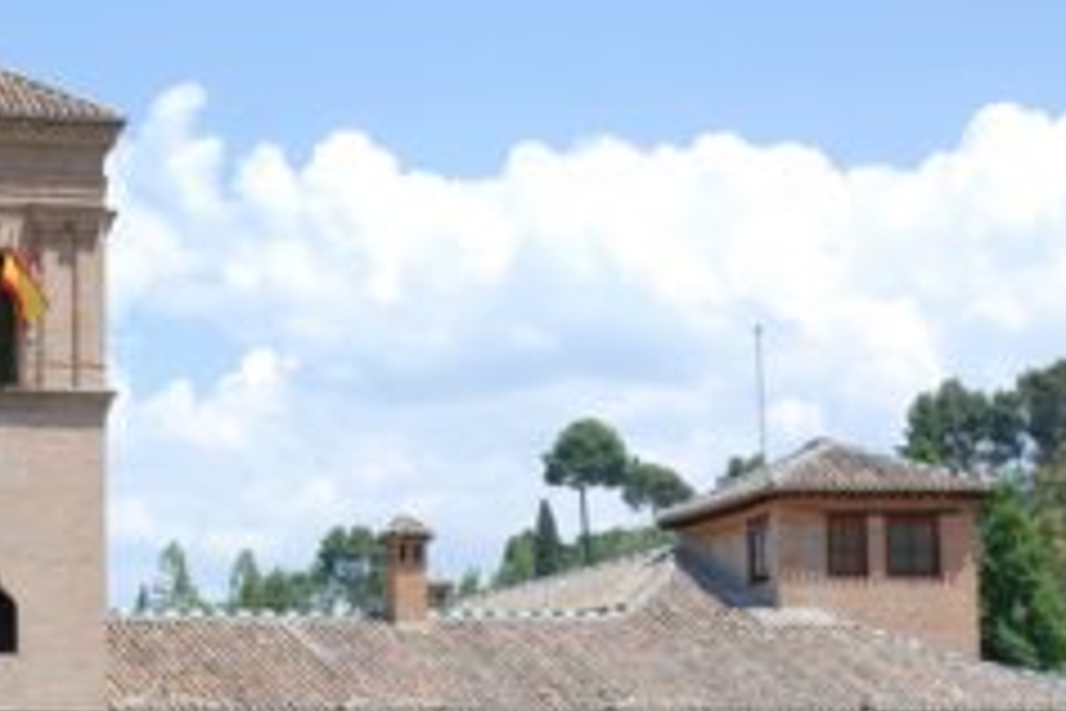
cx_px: 144
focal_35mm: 98
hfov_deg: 20.5
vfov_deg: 13.8
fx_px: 2903
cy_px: 713
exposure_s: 1/200
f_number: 7.1
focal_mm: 31
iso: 100
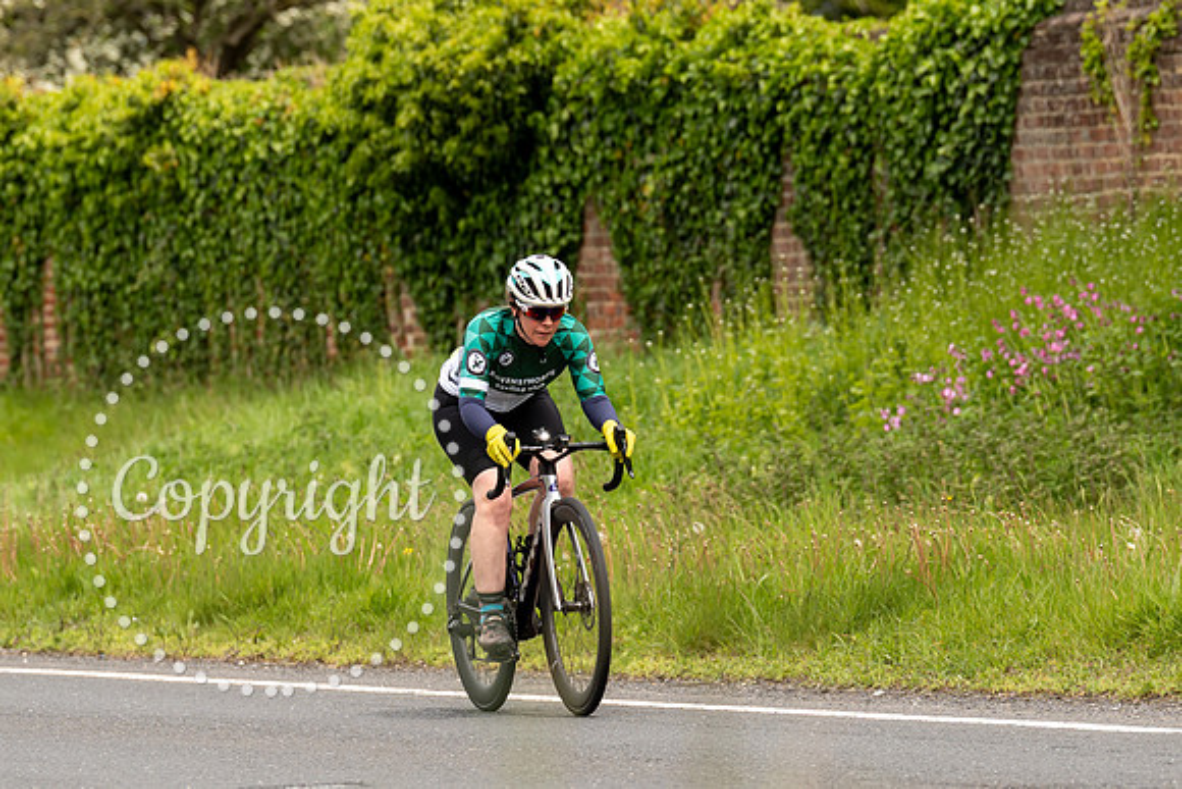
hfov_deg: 6.0
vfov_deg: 4.0
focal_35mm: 345
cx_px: 464
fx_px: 11329
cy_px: 302
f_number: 4.5
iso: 320
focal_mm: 200
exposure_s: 1/1000
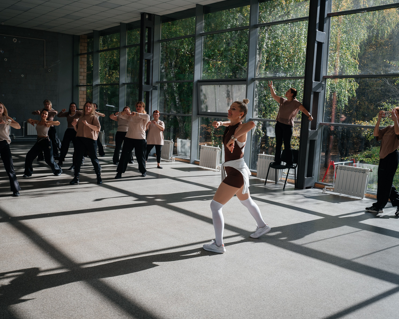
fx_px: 402
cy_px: 169
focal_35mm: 34
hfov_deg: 52.7
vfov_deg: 43.3
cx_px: 179
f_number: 5.6
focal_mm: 28
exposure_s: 1/250
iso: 100
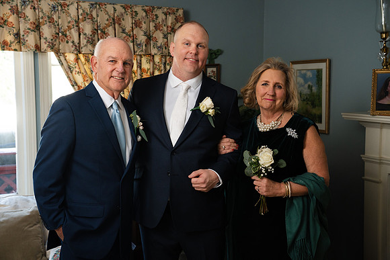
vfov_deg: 28.7
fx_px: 509
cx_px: 195
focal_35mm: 47
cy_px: 130
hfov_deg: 41.9
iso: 800
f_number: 4
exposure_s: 1/200
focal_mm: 47
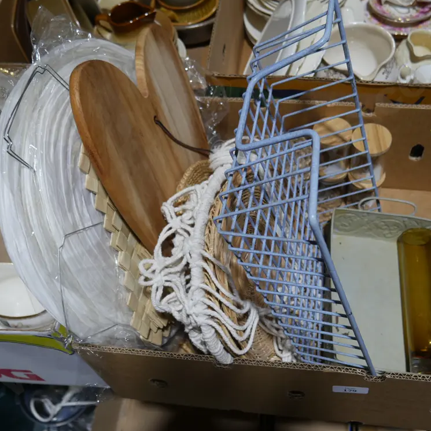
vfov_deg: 48.4
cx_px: 241
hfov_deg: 48.4
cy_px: 212
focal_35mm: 34
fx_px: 479
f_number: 3.5
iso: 200
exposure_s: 1/125
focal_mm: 14
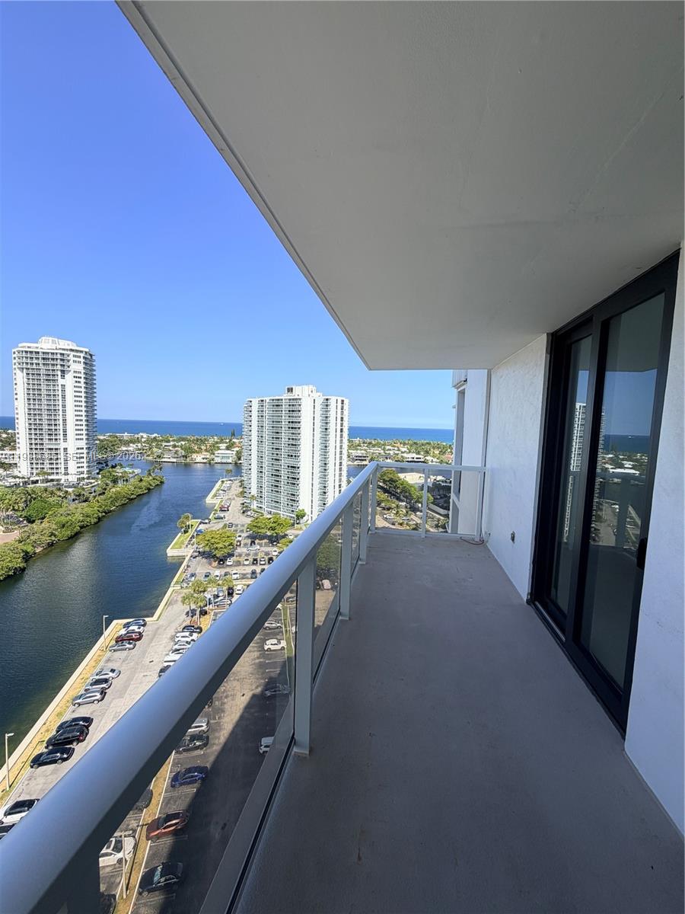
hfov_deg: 85.7
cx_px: 342
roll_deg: -3.0
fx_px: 369
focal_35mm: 14
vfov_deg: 102.1
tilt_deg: -4.0
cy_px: 457
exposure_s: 1/770
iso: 25
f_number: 2.2
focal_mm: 2.22
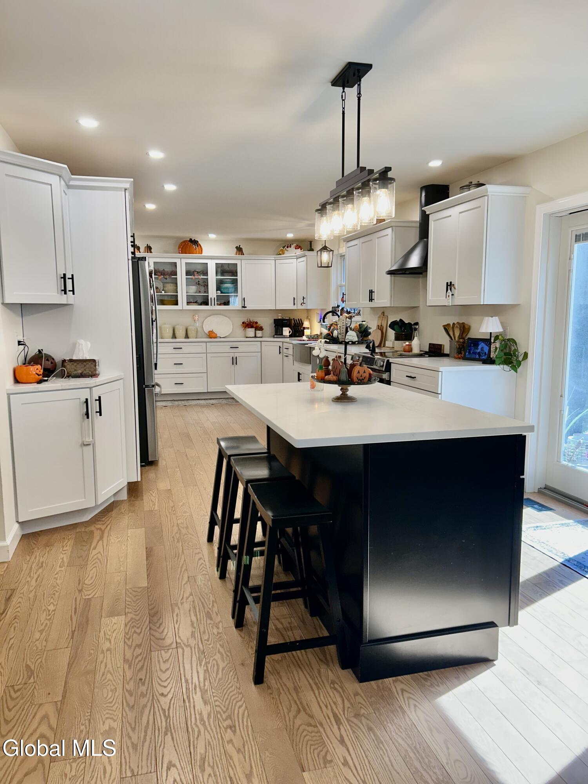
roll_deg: -0.1
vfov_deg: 67.3
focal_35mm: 26
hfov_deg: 53.1
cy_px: 392
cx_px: 294
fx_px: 589
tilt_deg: -8.2
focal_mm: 5.7
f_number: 1.5
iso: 50
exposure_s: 1/120
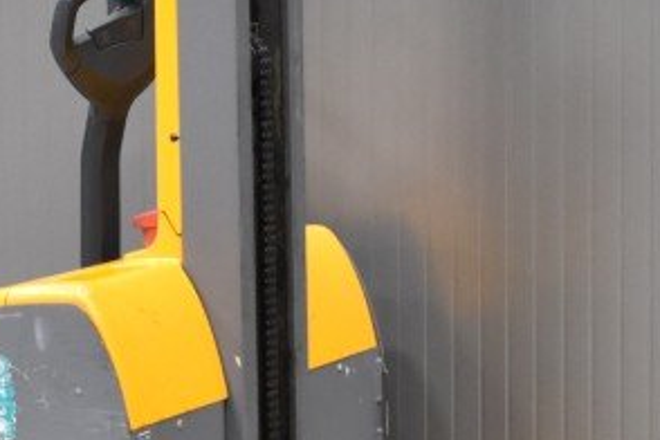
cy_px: 198
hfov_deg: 14.0
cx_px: 377
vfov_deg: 9.3
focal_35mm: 147
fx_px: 2695
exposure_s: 1/60
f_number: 4.5
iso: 1250
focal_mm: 24
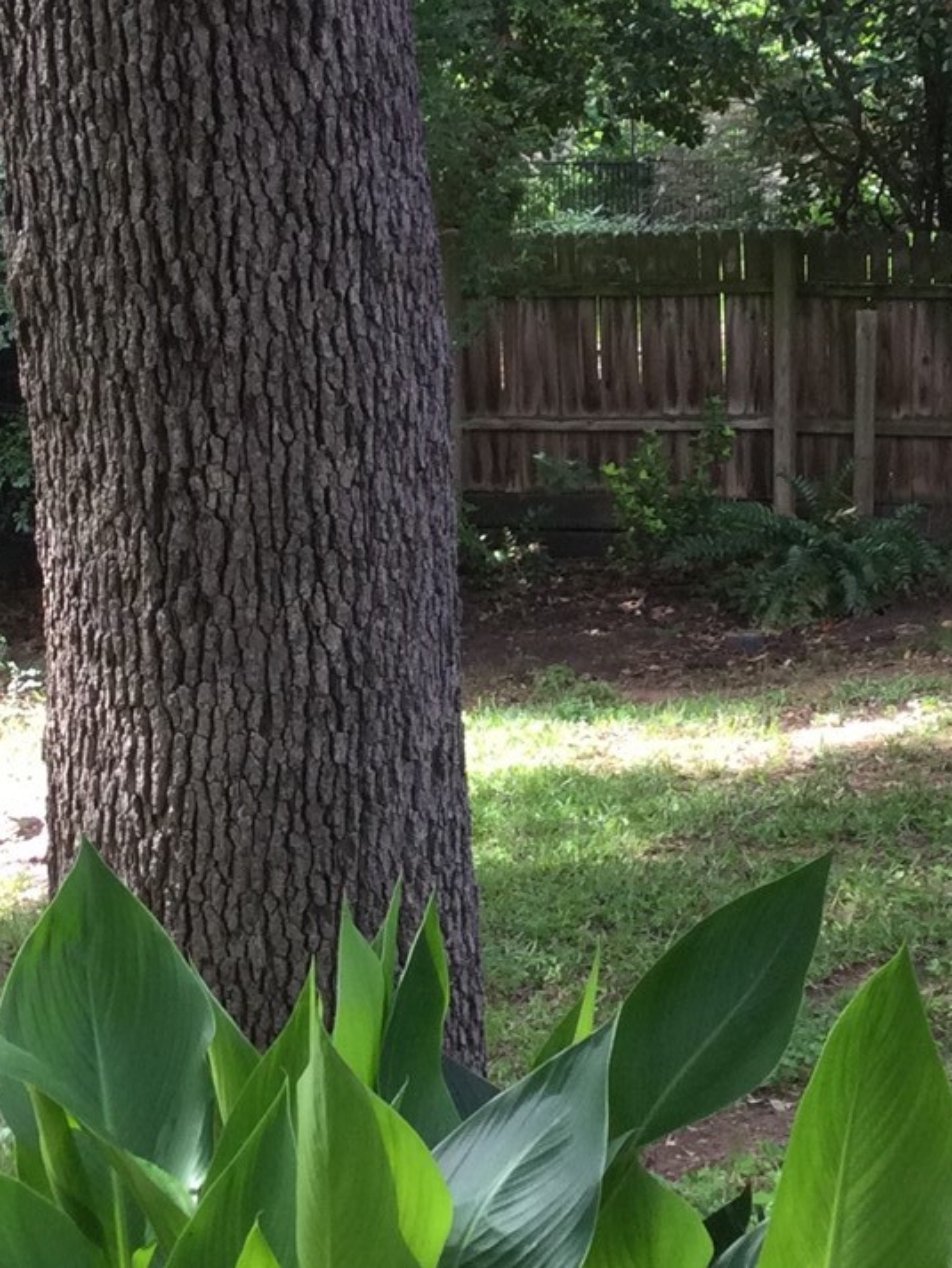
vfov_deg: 21.9
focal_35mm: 89
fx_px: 3263
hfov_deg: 16.6
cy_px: 429
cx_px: 518
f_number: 2.4
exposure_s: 1/120
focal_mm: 3.3
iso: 50
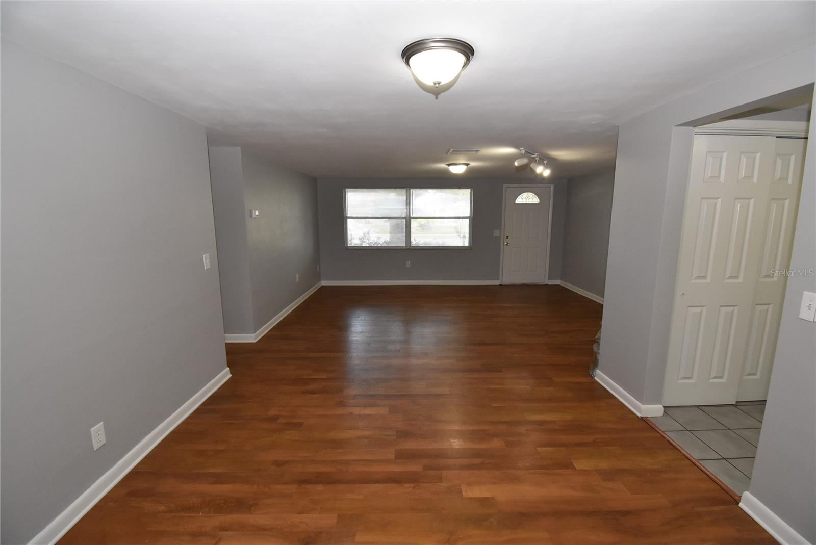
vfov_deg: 77.4
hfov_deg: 100.4
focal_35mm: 15
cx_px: 408
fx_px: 340
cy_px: 272
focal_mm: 10
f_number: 8
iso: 1600
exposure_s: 1/60
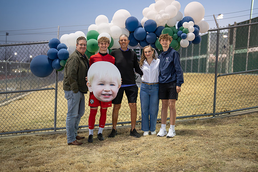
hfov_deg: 39.4
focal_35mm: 50
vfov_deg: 26.9
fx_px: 360
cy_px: 86
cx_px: 129
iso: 2000
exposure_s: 1/320
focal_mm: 50
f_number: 1.2
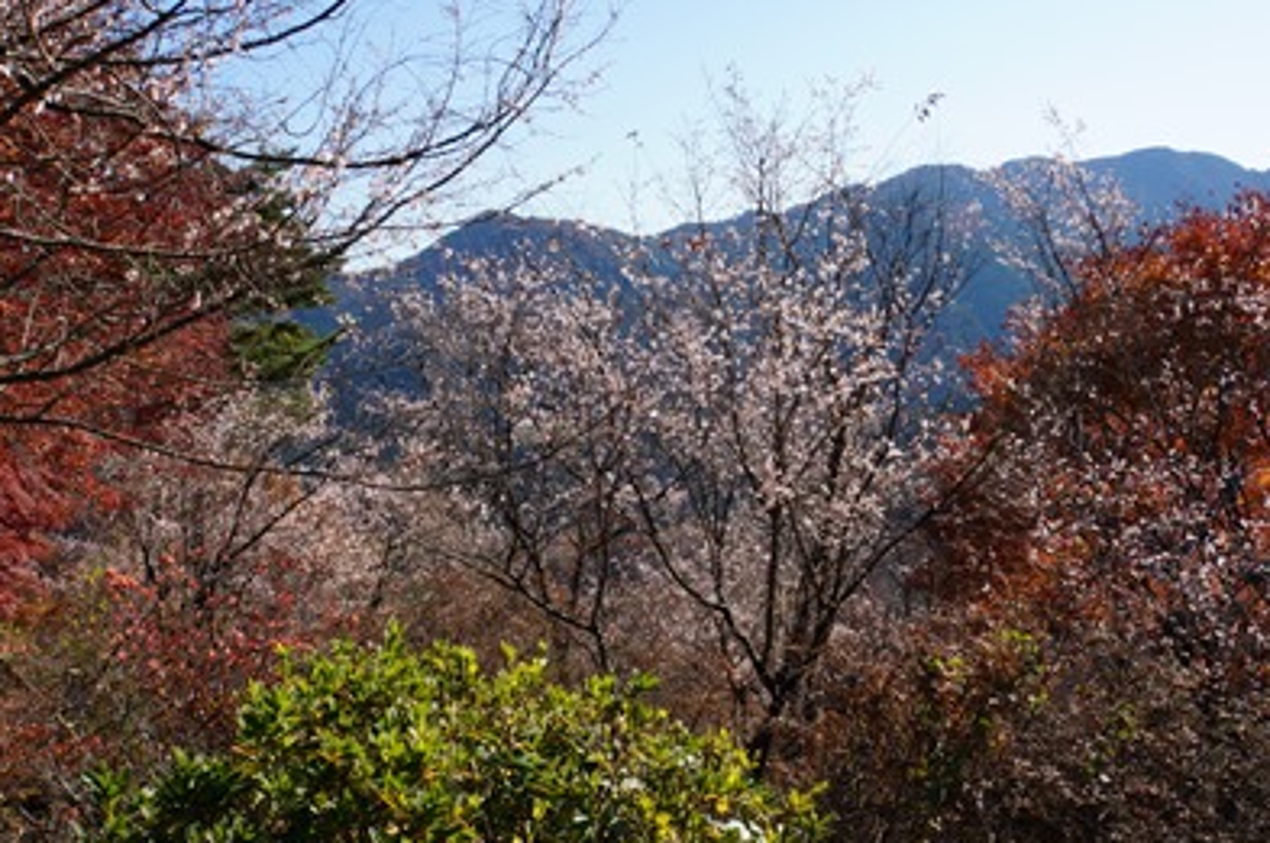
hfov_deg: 57.1
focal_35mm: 33
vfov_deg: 39.8
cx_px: 721
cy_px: 457
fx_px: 1163
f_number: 13
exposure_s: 1/80
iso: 100
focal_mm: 18
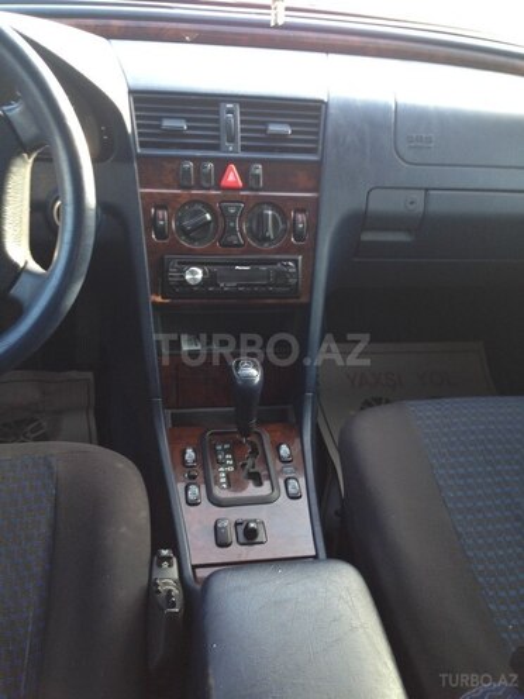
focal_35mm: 33
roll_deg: -4.2
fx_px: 666
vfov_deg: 55.4
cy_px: 350
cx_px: 262
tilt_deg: -28.0
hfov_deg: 42.9
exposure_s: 1/30
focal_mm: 4.12
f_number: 2.4
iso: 50
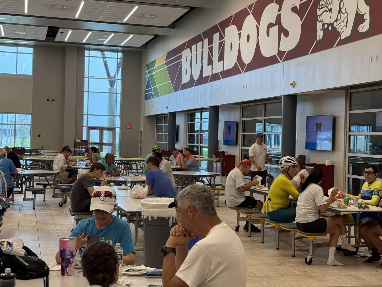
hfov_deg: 32.1
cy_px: 133
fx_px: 662
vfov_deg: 24.4
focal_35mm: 60
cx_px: 214
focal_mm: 6.8
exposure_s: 1/120
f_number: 1.8
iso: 125
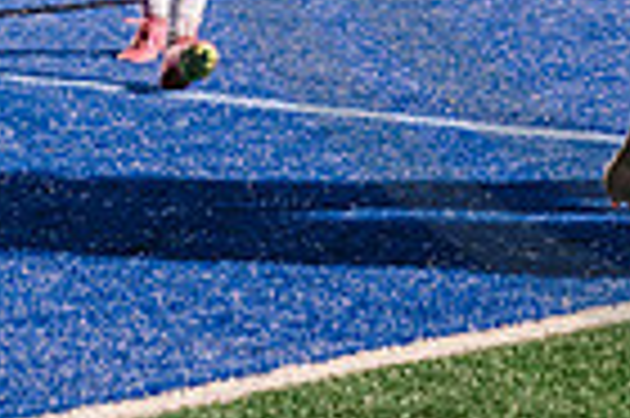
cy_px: -411
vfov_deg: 4.6
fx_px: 5087
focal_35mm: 291
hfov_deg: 7.0
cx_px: 909
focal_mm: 70
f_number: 3.2
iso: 2500
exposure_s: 1/250
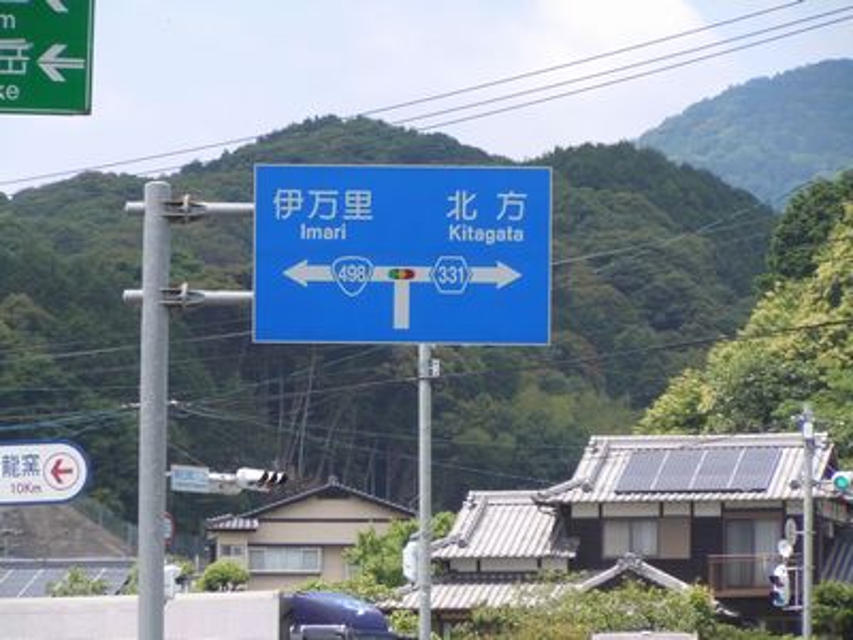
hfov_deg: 10.1
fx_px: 4830
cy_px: 320
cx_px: 426
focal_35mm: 196
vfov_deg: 7.6
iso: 100
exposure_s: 1/250
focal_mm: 35
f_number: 5.6
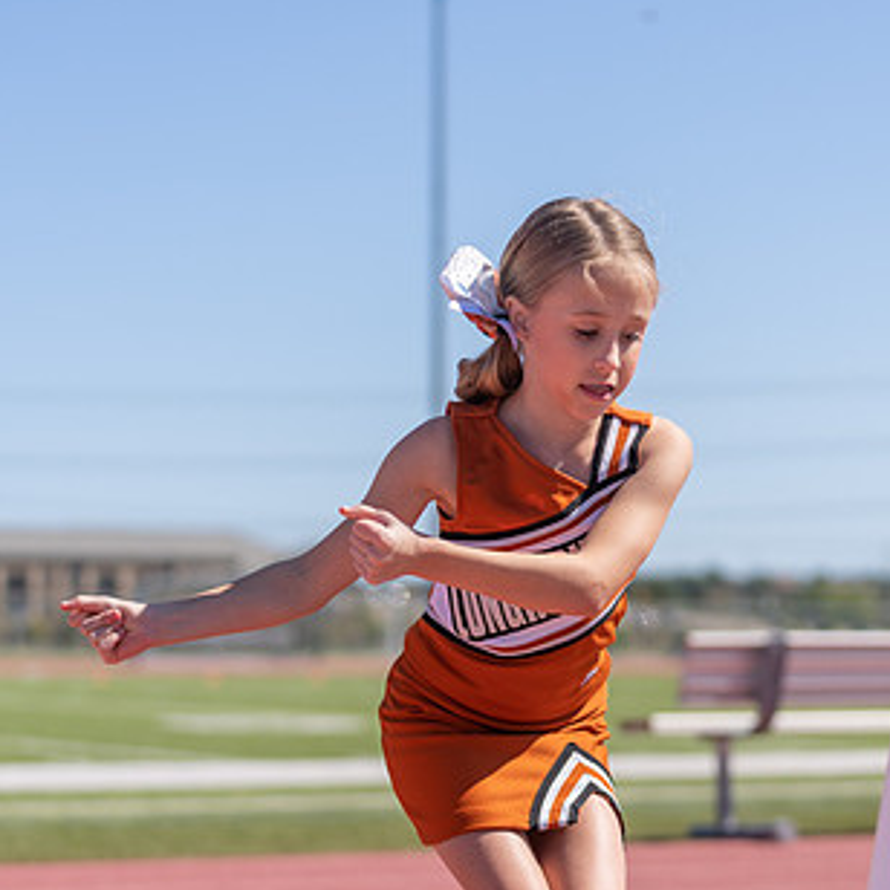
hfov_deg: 15.5
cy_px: 539
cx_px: 572
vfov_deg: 15.5
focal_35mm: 112
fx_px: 3258
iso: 100
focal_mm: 70
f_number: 2.8
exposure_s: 1/1600
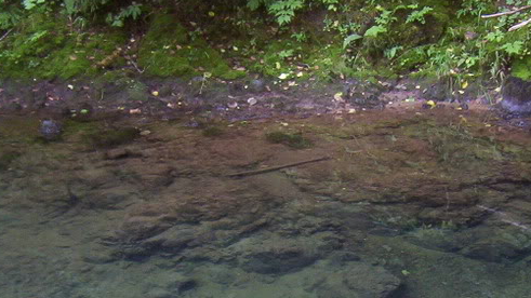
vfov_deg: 18.3
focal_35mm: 64
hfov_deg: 32.5
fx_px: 901
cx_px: 367
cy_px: 297
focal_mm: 5.54
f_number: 2.76
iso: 200
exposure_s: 1/8
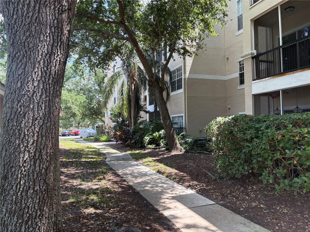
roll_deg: +1.7
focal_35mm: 26
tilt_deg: +3.3
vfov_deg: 53.1
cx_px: 155
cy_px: 116
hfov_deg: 67.3
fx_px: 233
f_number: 1.6
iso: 64
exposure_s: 1/462
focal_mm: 5.96
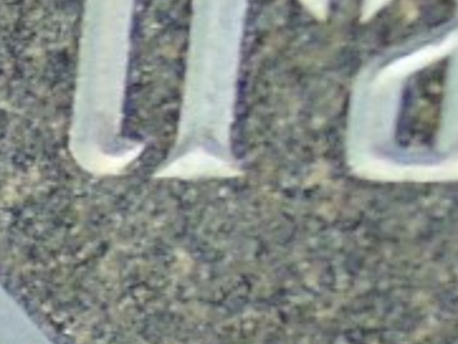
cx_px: -1179
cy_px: 1141
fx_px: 2635
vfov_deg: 6.6
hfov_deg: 7.7
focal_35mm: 199
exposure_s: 1/800
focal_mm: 4.5
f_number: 3
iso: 80
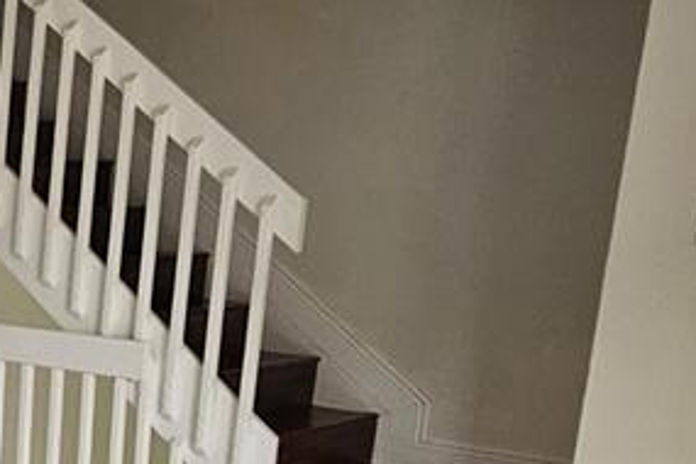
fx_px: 1102
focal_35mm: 57
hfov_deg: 26.0
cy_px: 447
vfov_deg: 23.0
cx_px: -342
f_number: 2.2
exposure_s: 1/66.3
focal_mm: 2.2
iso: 160
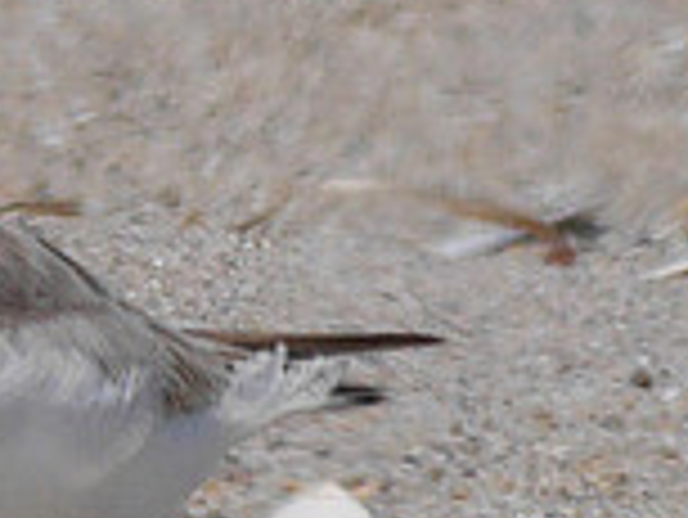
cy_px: 408
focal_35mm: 2272
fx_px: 45192
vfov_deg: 0.7
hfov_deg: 0.9
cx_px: -459
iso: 200
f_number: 9
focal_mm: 300
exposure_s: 1/1300
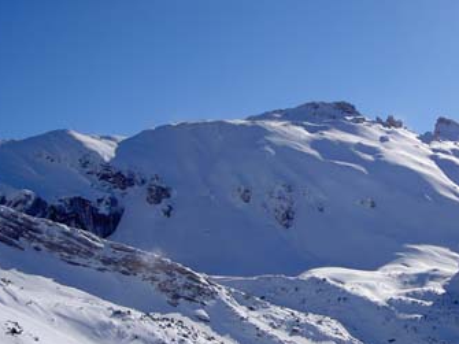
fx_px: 848
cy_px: 216
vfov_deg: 22.9
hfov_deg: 30.0
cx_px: 312
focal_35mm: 64
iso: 100
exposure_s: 1/1000
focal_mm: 8
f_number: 4.7
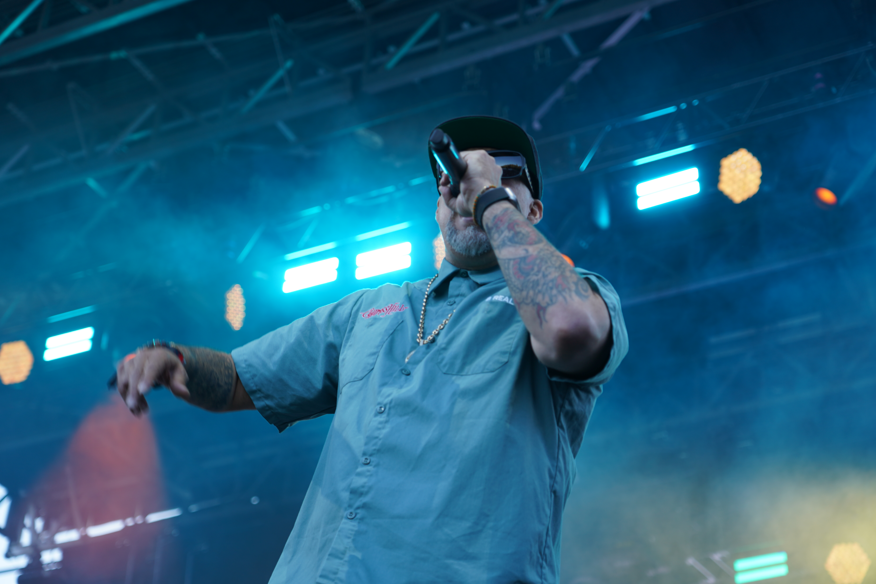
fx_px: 1679
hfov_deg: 29.2
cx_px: 438
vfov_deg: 19.7
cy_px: 292
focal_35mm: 69
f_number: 4
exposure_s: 1/160
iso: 200
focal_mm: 69
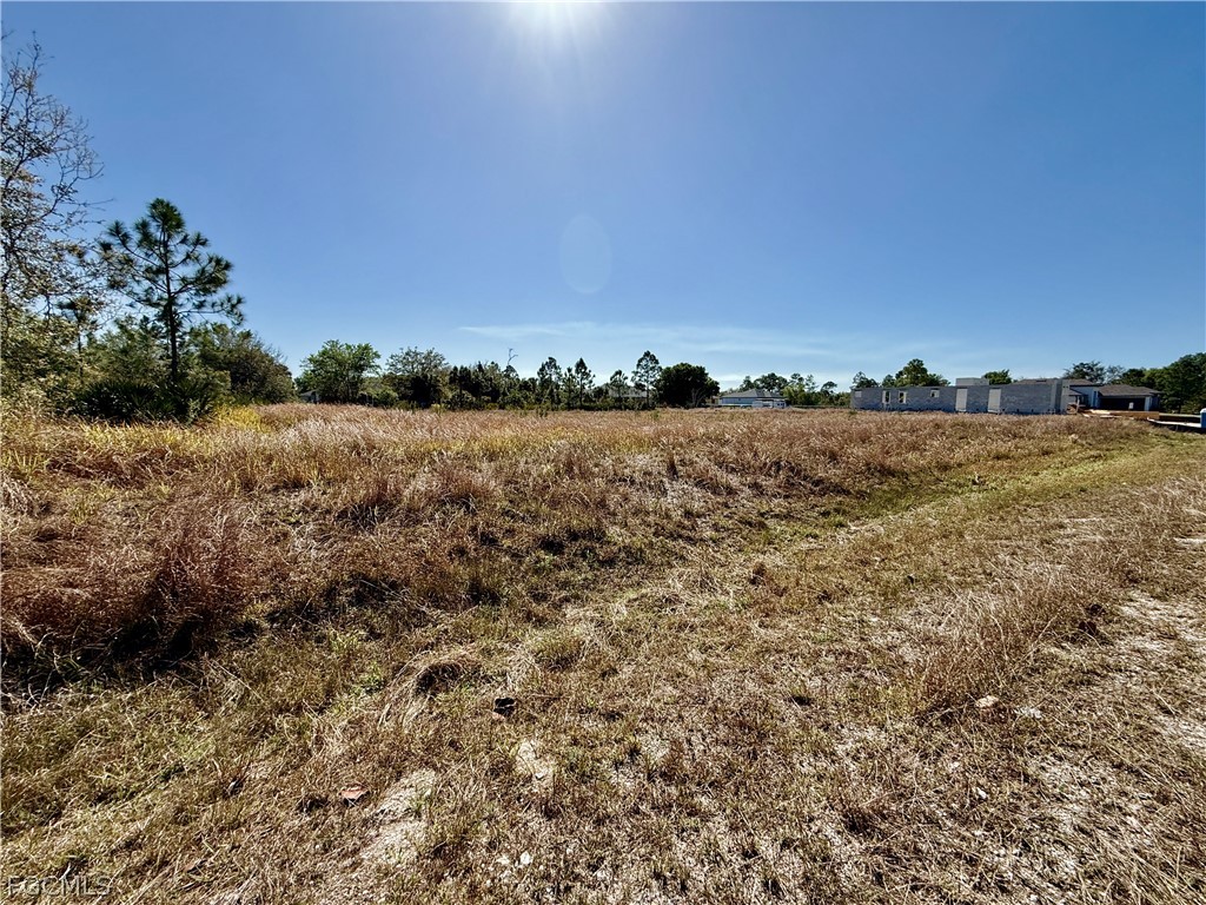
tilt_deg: -4.8
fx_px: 488
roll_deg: +0.2
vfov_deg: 85.7
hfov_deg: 102.1
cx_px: 603
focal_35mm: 14
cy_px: 452
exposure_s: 1/3125
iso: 50
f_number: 2.2
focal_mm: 2.22
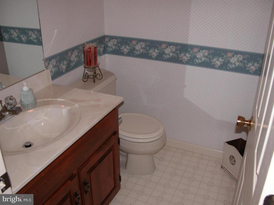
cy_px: 102
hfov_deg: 52.6
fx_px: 277
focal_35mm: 35
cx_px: 137
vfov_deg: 40.7
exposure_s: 1/60
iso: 100
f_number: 2.8
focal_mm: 8.9
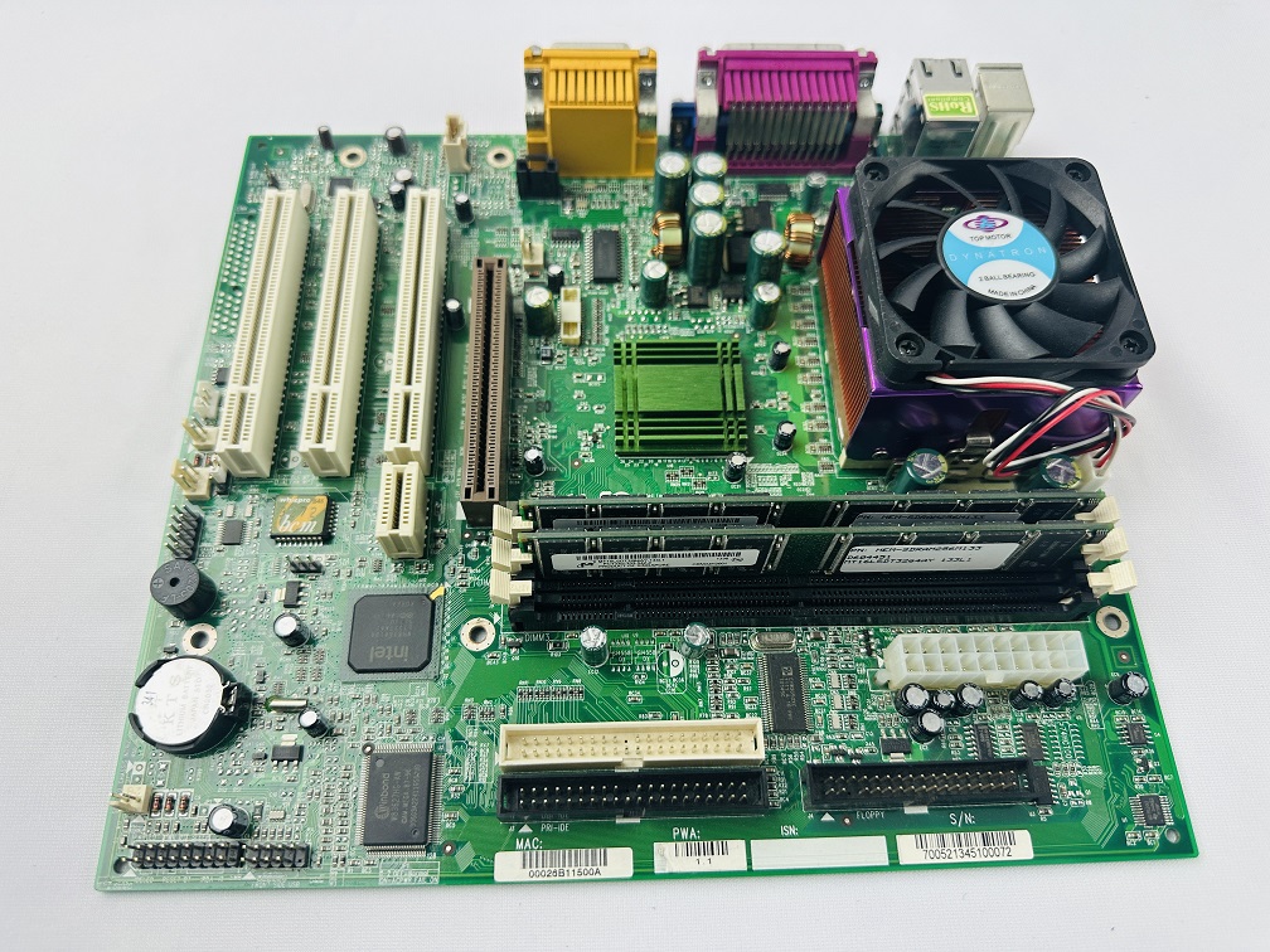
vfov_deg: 56.8
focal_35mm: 24
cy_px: 476
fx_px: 881
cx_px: 635
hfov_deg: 71.6
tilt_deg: -63.6
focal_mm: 6.86
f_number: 1.78
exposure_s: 1/120
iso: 100
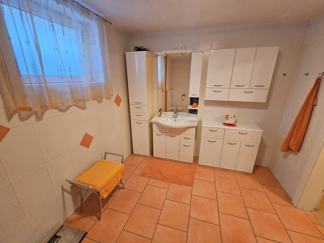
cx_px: 162
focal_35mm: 13
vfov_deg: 89.9
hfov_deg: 106.2
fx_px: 122
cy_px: 122
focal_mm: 2.2
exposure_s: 1/50
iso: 400
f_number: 2.2
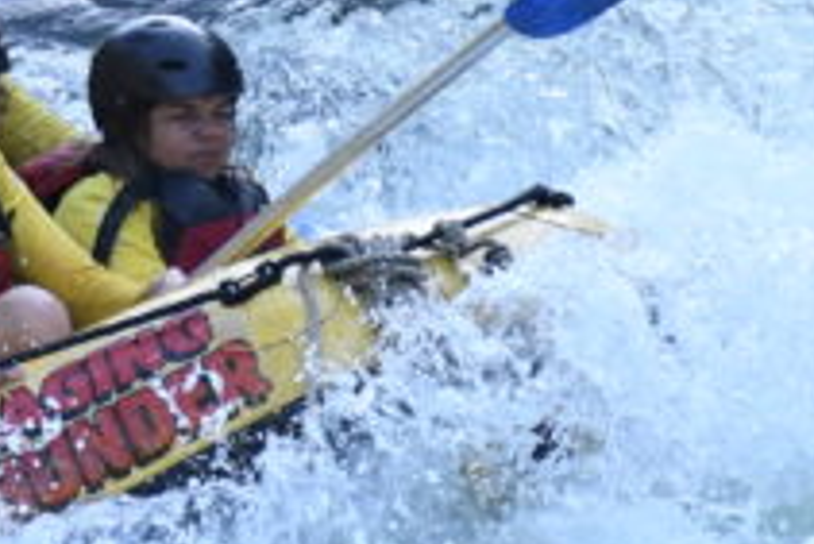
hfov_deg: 3.5
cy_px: -152
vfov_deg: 2.4
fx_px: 13191
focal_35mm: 583
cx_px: -235
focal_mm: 80
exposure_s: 1/1250
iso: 2000
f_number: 5.6
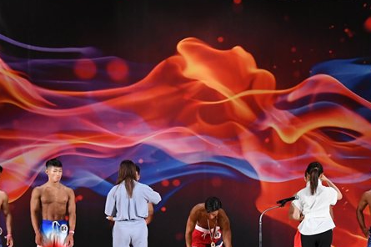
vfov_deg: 8.4
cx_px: 212
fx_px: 1668
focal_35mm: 162
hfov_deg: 12.7
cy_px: 191
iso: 3200
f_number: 5.6
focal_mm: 62
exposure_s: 1/400
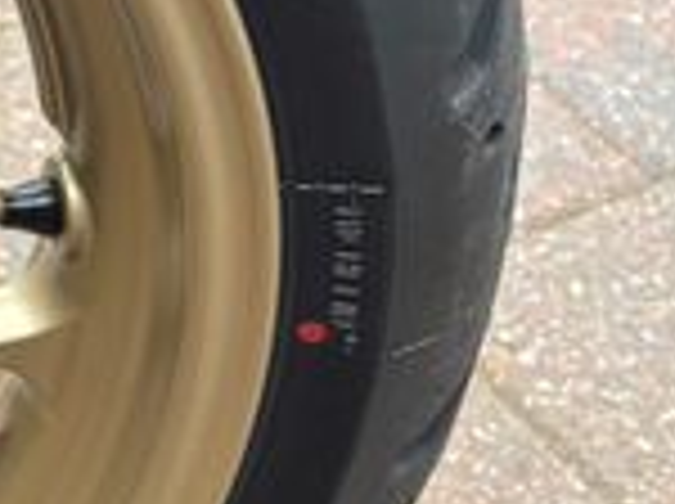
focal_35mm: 111
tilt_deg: -44.1
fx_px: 2161
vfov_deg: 13.2
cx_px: -729
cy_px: 90
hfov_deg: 14.4
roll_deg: +1.0
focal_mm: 5.96
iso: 50
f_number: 1.6
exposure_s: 1/121
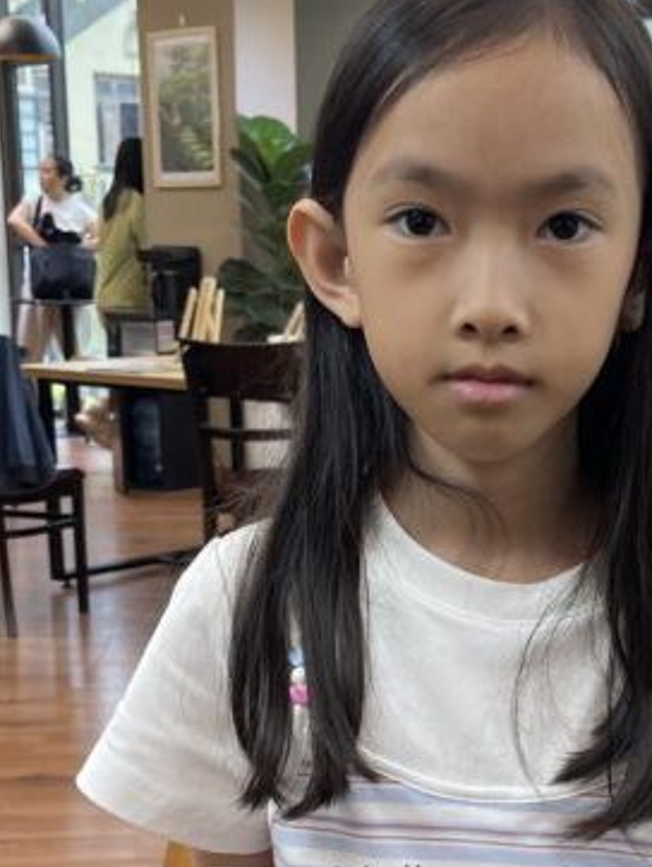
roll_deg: -0.6
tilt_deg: -17.9
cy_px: 764
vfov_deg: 27.2
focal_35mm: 69
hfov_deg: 21.2
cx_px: 458
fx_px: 1731
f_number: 1.6
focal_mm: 5.1
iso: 100
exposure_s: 1/121
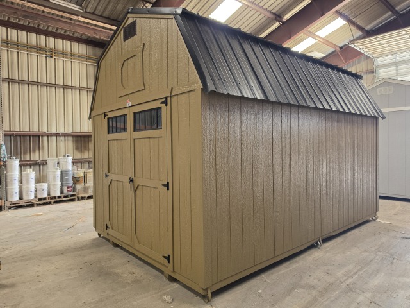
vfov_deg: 58.9
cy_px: 154
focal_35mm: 23
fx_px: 272
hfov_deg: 73.9
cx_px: 205
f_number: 1.4
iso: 200
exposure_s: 1/120
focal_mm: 6.5
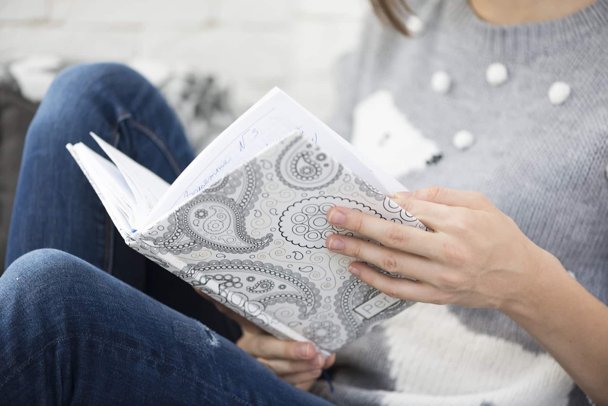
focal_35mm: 105
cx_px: 304
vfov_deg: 13.1
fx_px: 1774
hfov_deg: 19.4
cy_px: 203
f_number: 3
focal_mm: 105
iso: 250
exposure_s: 1/80
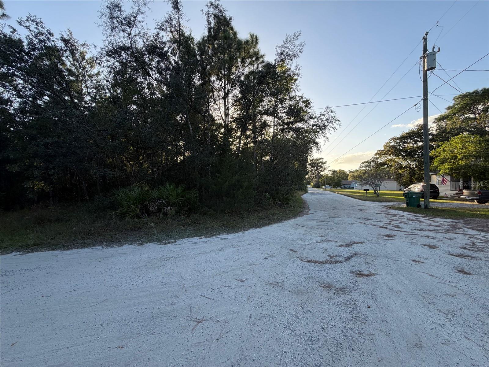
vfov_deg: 85.7
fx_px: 198
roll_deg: +0.4
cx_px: 244
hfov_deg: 102.1
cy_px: 184
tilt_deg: +0.5
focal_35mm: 14
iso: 64
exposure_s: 1/472
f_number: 2.2
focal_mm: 2.22
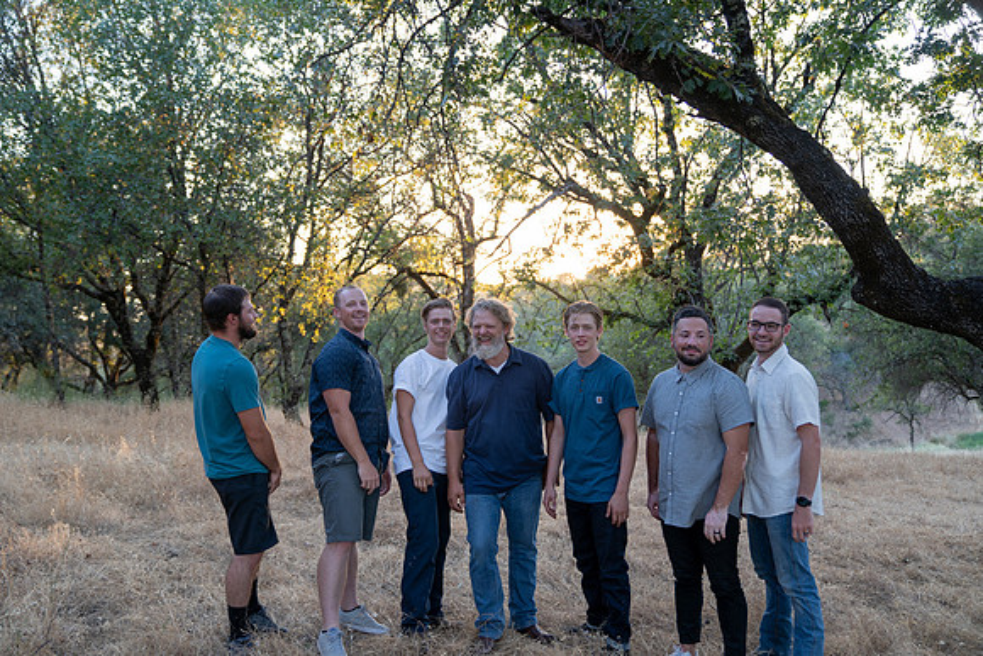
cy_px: 328
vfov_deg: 43.6
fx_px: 819
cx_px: 492
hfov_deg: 61.9
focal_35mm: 30
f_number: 2.8
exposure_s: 1/100
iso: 250
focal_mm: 30
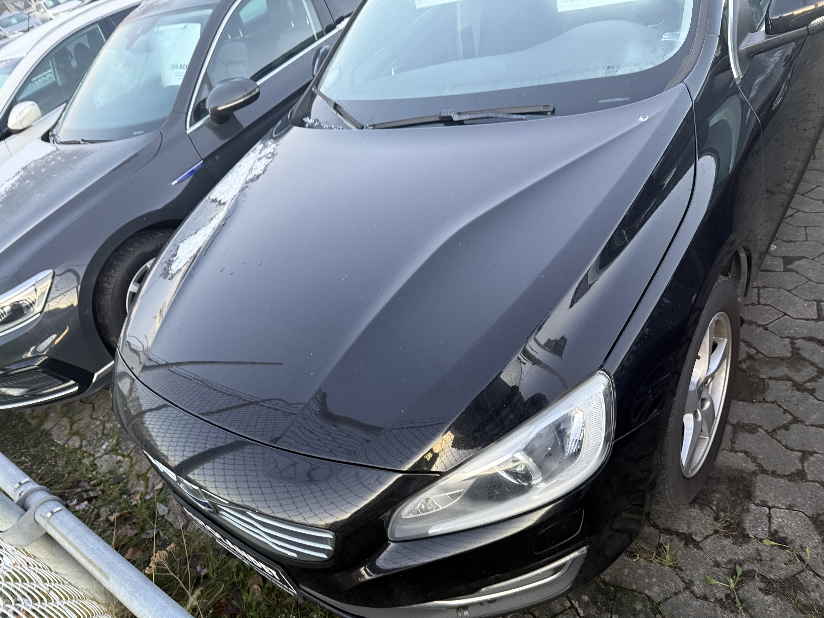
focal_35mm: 24
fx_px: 571
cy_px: 309
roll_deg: +19.5
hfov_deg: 71.6
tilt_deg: -35.5
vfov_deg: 56.8
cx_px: 412
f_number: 1.78
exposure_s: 1/60
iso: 400
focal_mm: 6.76
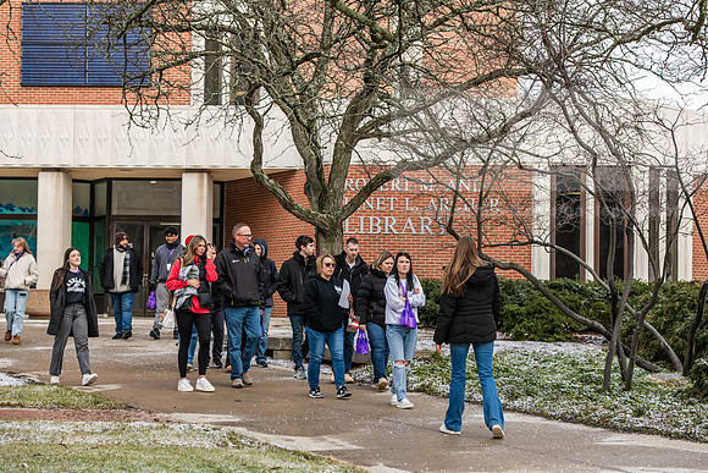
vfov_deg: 14.9
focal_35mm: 92
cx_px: 354
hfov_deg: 22.1
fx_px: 1810
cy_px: 236
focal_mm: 92
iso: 320
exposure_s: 1/500
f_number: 5.6
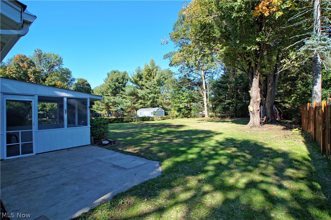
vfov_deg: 72.0
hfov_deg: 95.0
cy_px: 110
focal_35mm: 16
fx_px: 152
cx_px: 166
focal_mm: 11
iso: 100
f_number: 4.5
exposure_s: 1/200
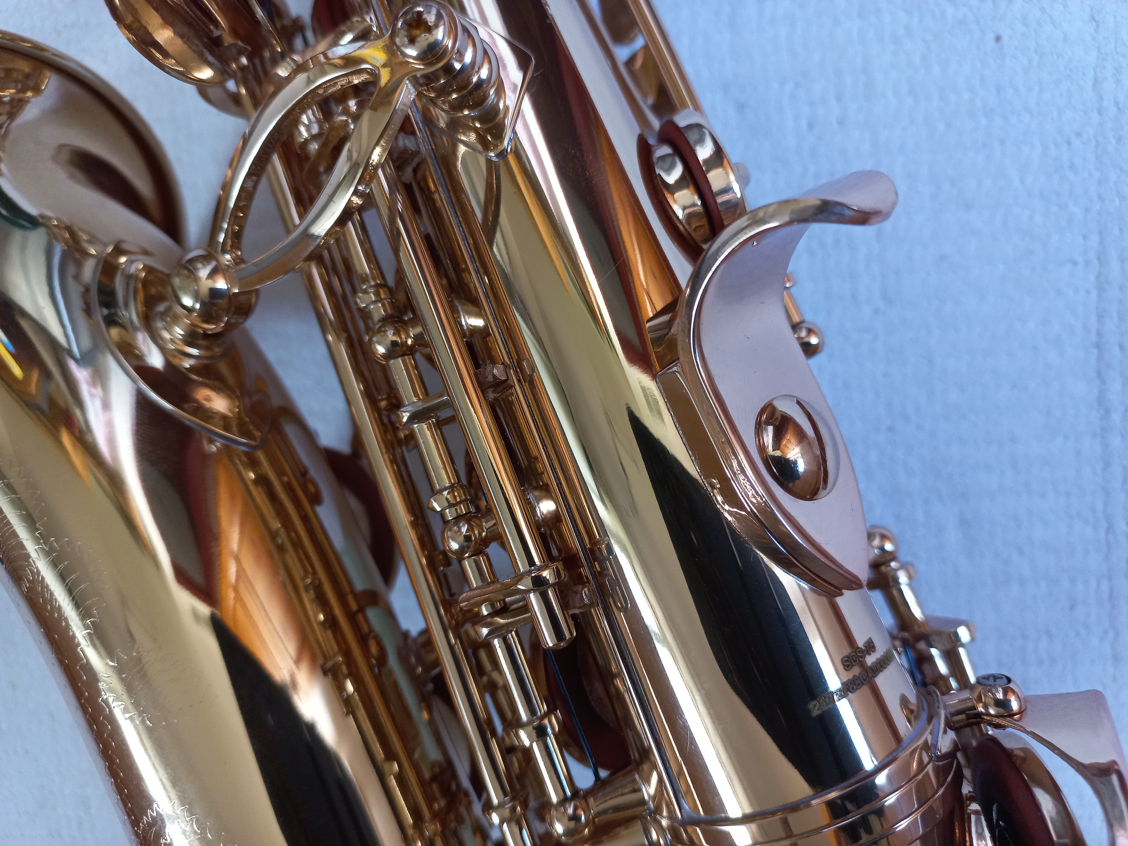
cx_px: 564
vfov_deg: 54.9
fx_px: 815
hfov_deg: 69.4
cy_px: 423
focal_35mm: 25
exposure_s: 1/33.3
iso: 160
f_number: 1.8
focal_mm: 4.6
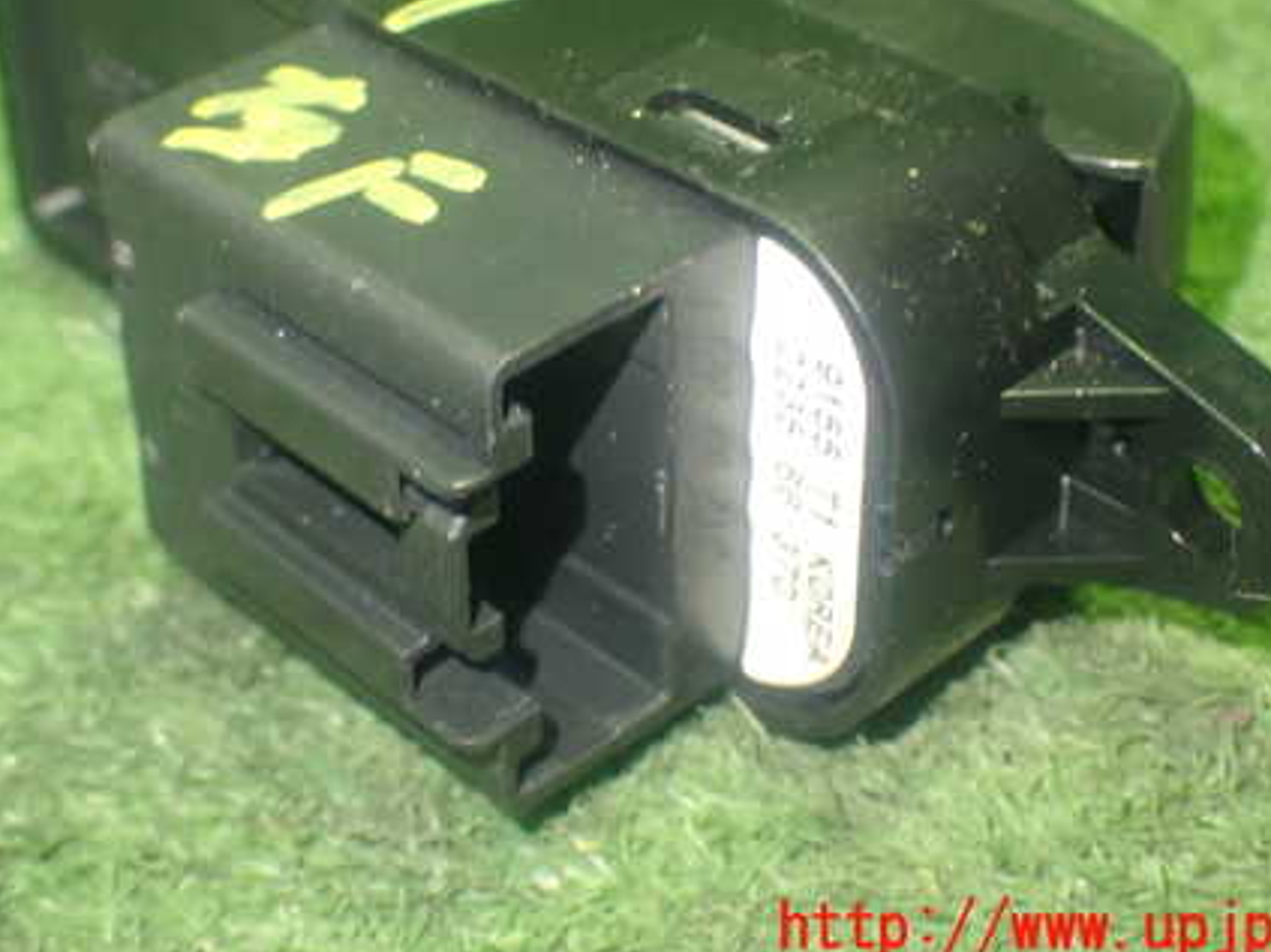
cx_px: 556
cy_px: 291
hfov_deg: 27.4
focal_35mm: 71
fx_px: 2606
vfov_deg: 20.6
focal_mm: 9.01
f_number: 3.2
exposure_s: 1/20
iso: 800
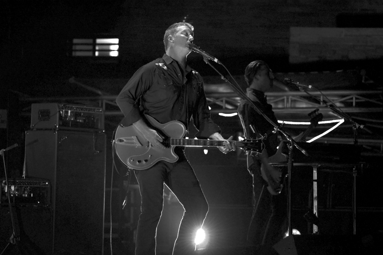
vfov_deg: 10.6
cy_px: 128
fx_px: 1383
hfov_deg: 15.8
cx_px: 193
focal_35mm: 130
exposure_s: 1/160
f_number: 4.5
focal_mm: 86
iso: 1600
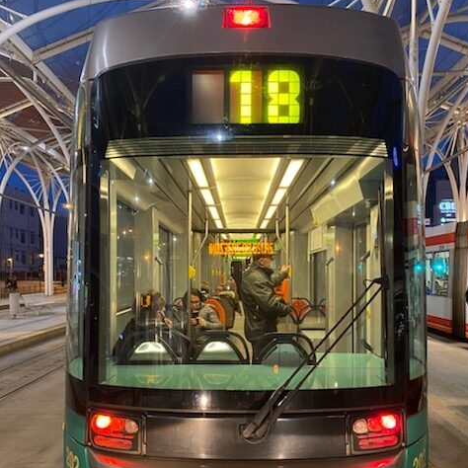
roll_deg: +0.0
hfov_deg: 52.5
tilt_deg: +0.3
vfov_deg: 52.2
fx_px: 474
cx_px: 236
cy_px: 280
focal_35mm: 31
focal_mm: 4.25
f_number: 1.8
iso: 400
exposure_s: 1/33
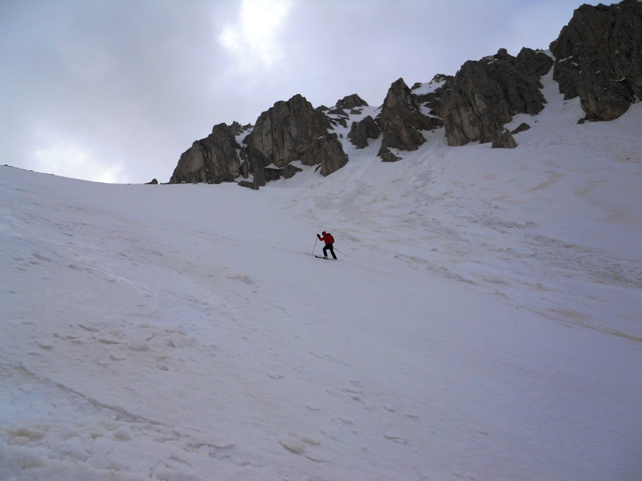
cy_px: 240
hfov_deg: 63.4
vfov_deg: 49.7
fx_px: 519
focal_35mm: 28
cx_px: 321
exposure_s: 1/640
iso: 80
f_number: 5.4
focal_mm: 5
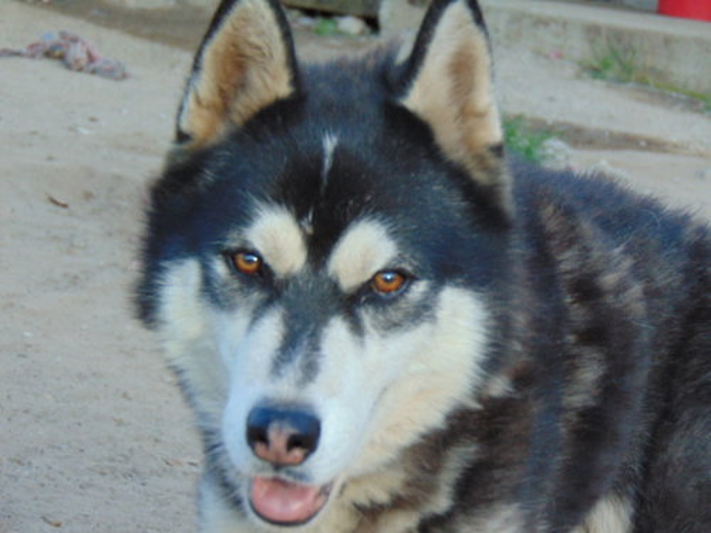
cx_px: 356
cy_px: 266
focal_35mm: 164
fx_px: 3369
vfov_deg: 9.1
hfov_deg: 12.0
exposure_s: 1/160
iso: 200
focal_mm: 29.5
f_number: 4
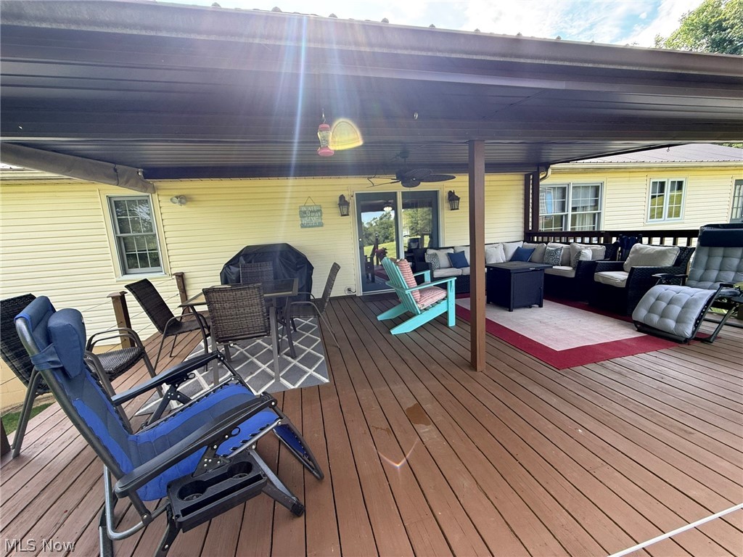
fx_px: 300
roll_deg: +2.8
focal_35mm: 14
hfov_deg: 102.1
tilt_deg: -9.5
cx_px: 372
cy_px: 278
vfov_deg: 85.7
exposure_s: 1/163
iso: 50
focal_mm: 2.22
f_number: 2.2
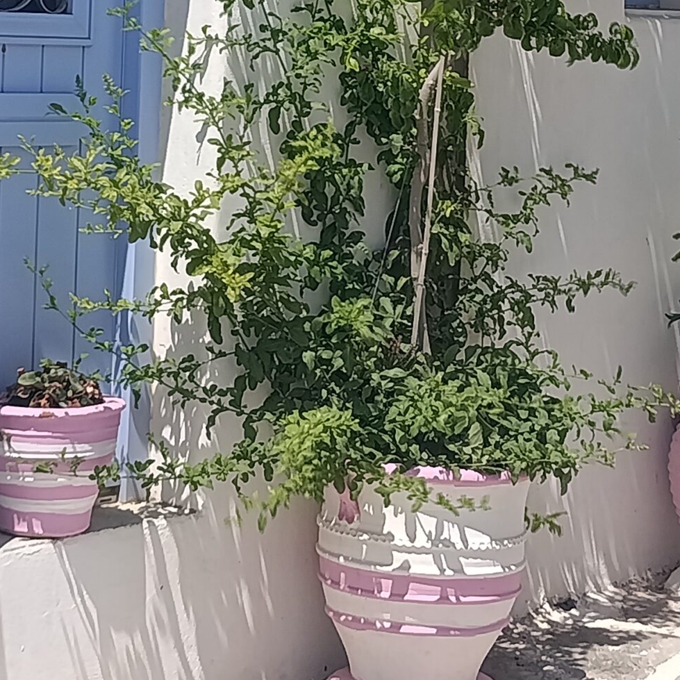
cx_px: 358
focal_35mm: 104
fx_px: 2311
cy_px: 111
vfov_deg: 16.6
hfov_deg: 16.7
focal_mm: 4.71
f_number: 1.7
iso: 50
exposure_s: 1/842
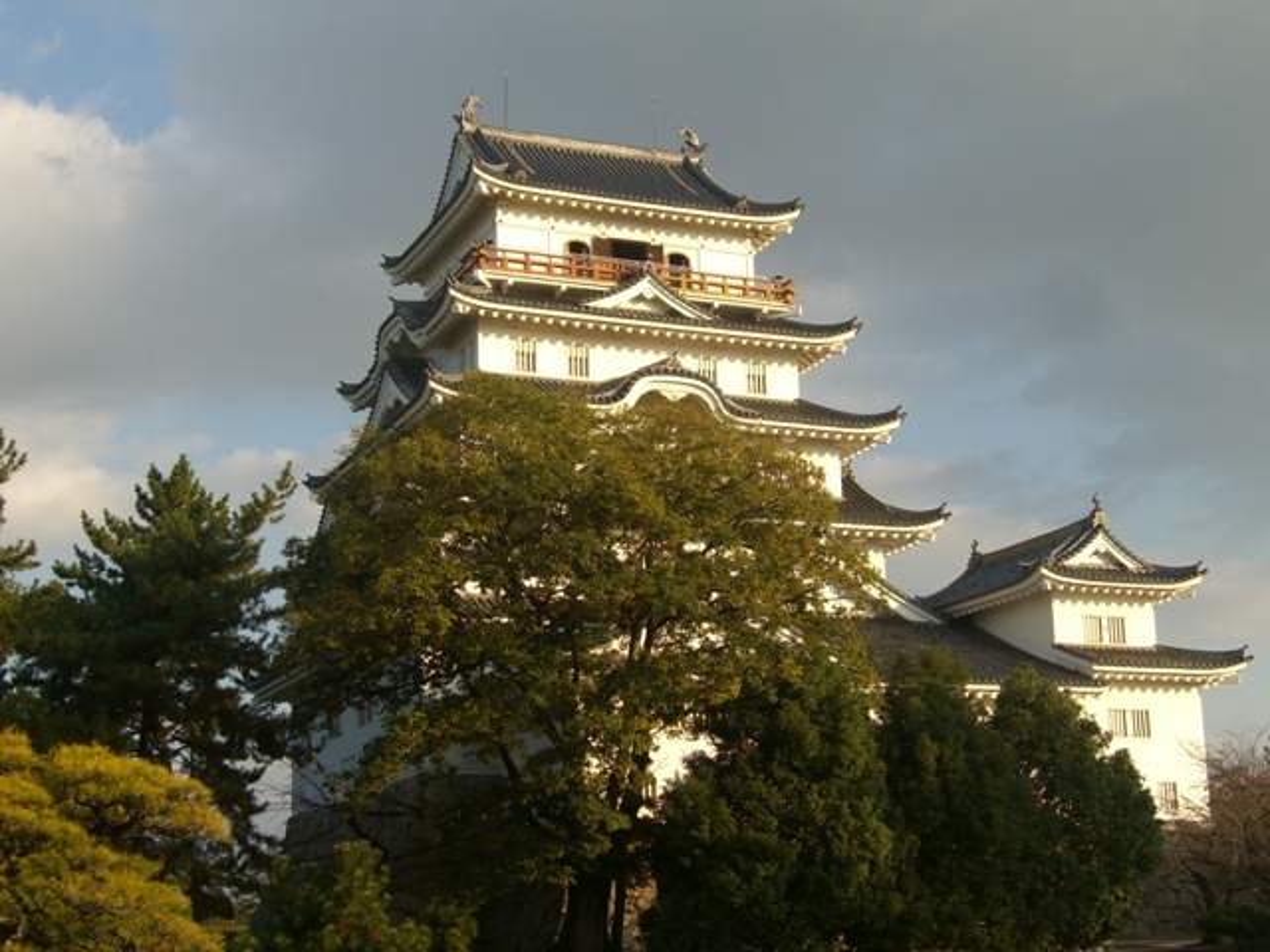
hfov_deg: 34.9
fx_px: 2018
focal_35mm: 55
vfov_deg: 26.6
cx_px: 635
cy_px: 476
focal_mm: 11.5
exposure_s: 1/500
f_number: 3.4
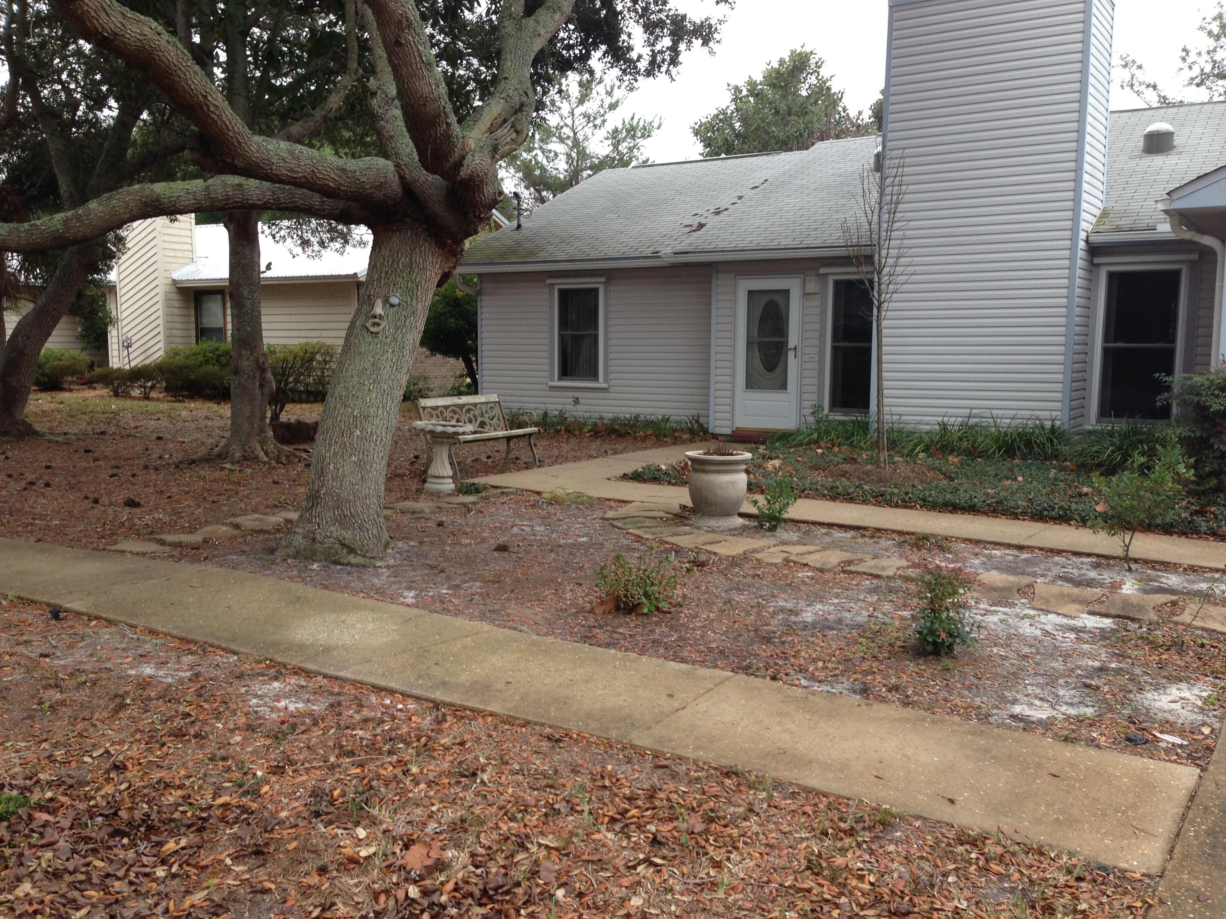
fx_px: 1169
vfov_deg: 42.9
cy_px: 460
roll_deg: +0.5
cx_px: 613
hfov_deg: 55.4
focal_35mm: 33
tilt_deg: -7.5
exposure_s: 1/222
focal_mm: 4.12
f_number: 2.4
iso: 50
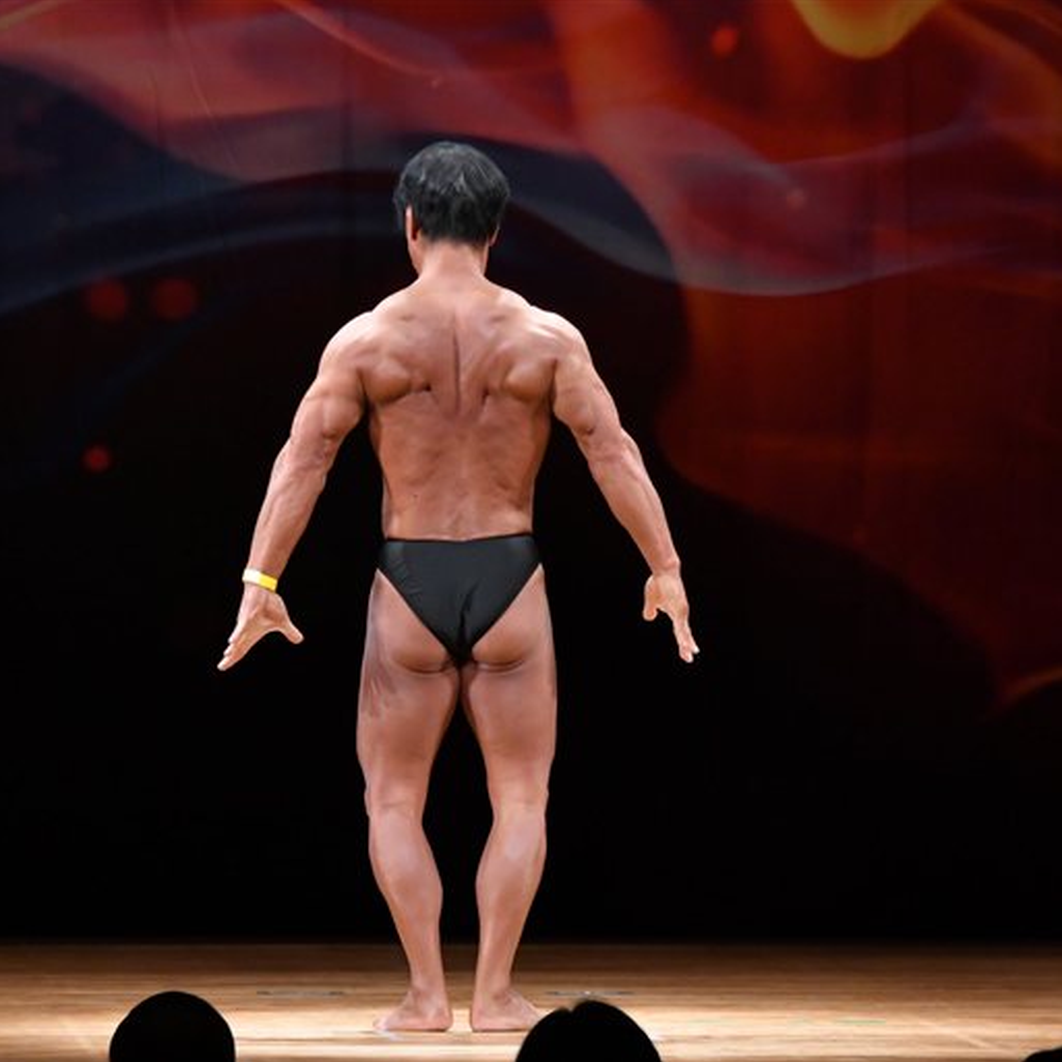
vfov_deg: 5.7
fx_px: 10691
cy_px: 532
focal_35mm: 308
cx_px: 463
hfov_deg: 5.7
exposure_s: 1/400
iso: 4000
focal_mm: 160
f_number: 5.6
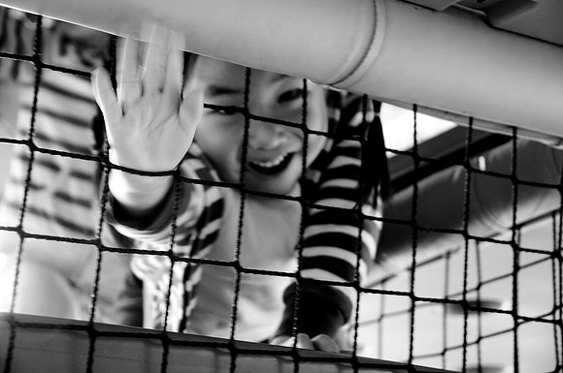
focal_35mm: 90
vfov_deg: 15.1
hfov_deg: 22.7
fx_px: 1406
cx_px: 282
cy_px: 186
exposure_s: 1/30
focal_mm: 60
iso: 360
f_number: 4.8
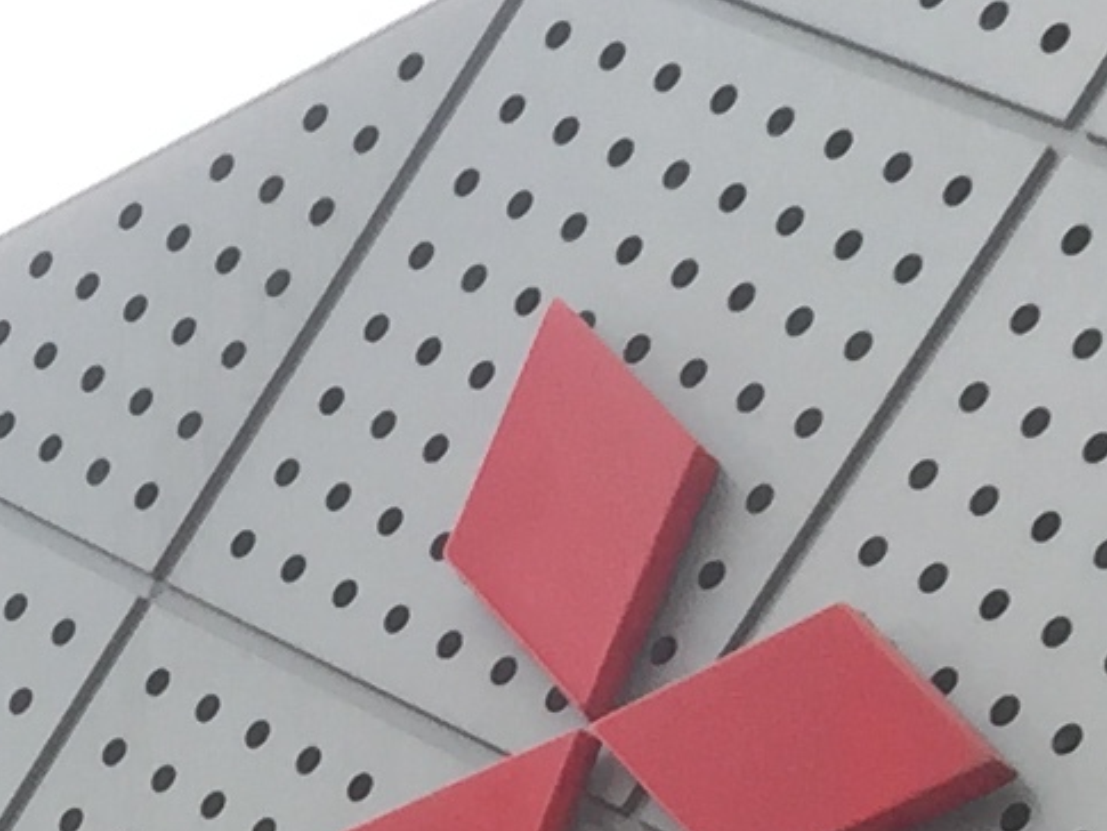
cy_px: 2776
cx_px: -710
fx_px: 6238
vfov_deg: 6.7
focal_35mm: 195
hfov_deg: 9.7
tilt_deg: +16.8
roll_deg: -0.4
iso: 32
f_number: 2.2
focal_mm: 4.15
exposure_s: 1/879
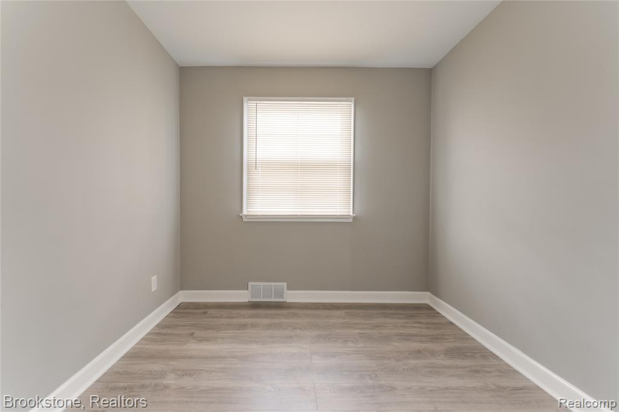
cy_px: 206
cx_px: 310
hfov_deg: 104.3
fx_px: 241
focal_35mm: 14
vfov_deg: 81.2
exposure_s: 1
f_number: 18
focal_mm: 14
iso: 250
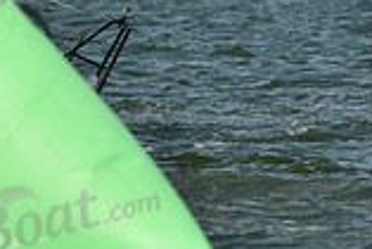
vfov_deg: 0.9
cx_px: -294
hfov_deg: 1.4
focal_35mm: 1479
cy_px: 146
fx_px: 15297
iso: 400
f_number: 9
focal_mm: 400
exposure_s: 1/1250
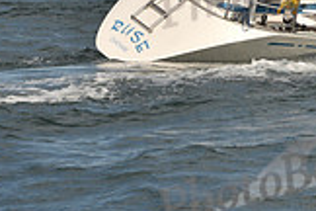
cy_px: -151
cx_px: 536
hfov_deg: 8.0
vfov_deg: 5.4
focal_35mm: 250
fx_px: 2194
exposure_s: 1/1000
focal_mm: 70
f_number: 6.3
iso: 320
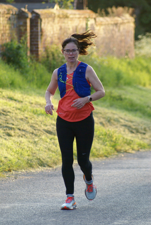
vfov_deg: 6.5
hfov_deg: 4.4
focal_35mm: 315
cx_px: 76
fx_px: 1978
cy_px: 112
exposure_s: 1/320
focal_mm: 210
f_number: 5.6
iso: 800
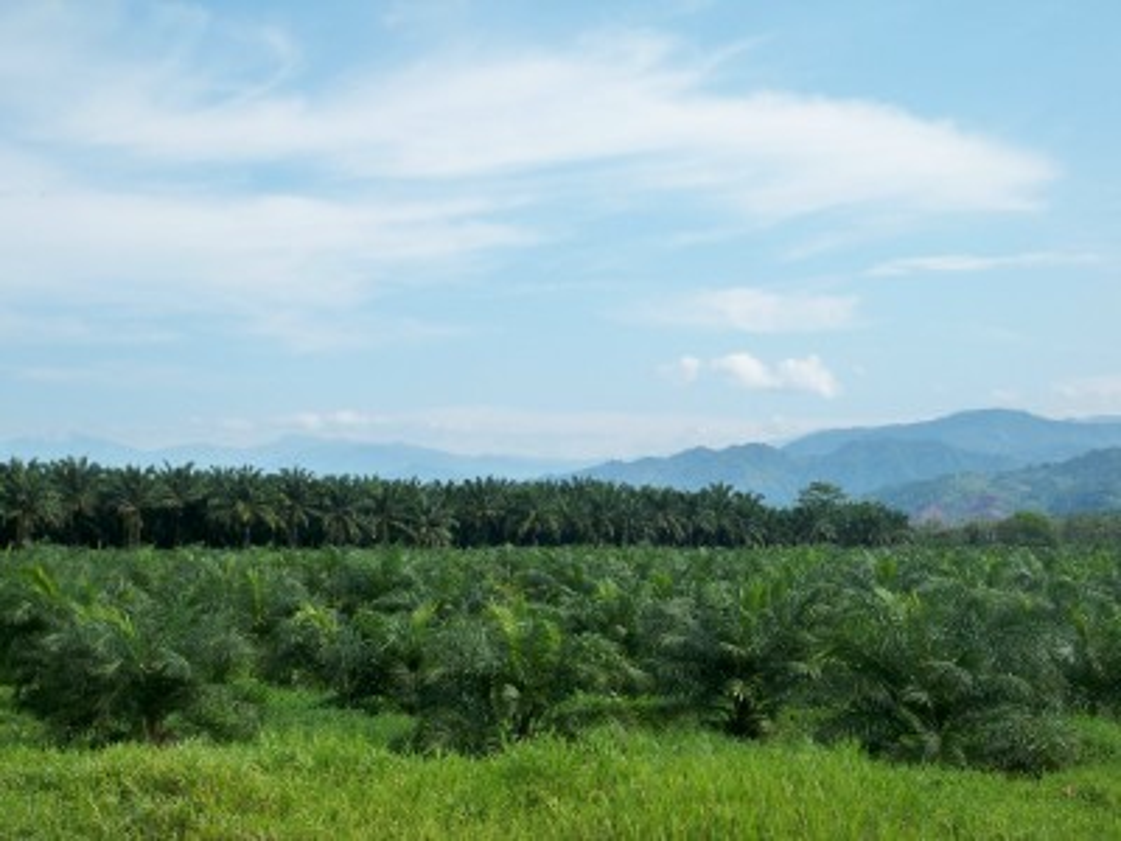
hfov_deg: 34.9
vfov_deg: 26.6
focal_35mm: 55
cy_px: 420
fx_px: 1781
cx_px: 560
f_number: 4
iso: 64
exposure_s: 1/320
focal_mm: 9.7
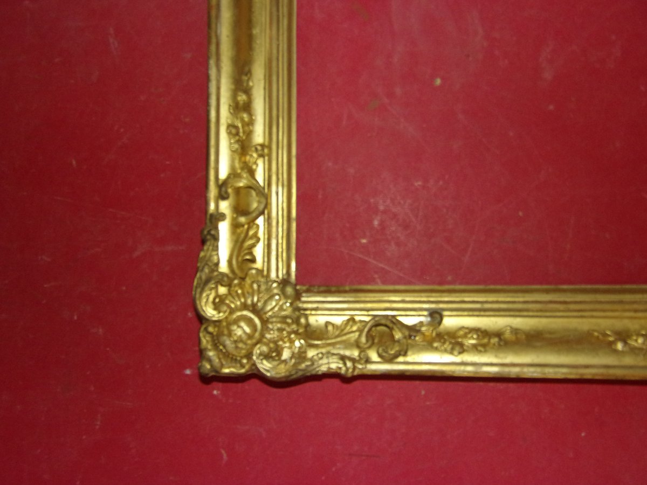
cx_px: 324
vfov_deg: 46.8
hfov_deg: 60.0
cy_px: 242
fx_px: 561
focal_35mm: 30
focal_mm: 5.4
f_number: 3.7
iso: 200
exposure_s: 1/34
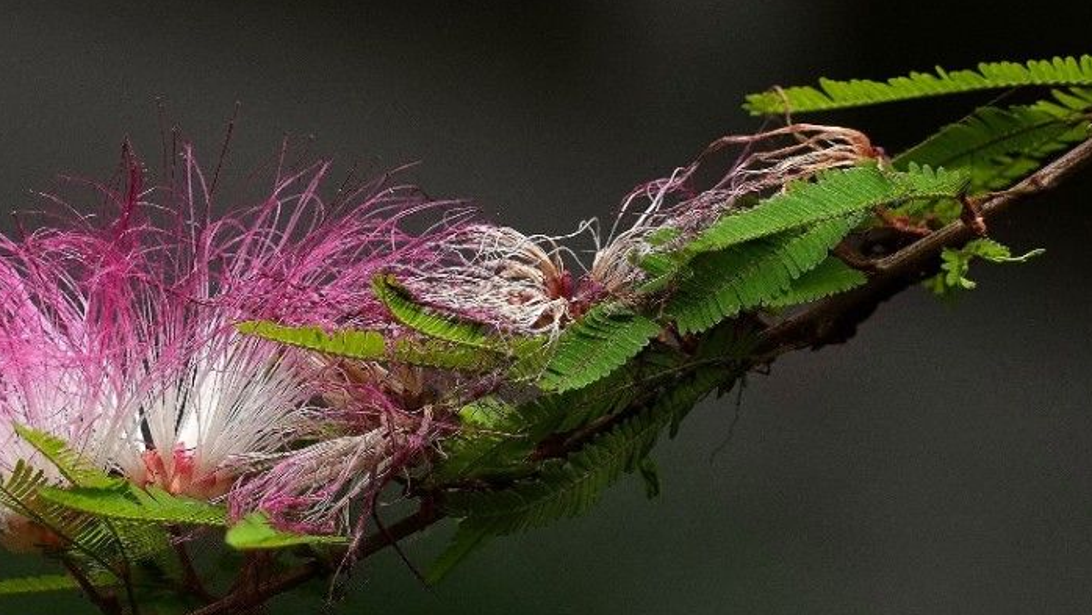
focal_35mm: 420
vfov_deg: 2.9
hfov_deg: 5.1
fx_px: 12164
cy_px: 420
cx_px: 127
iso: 250
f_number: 5.6
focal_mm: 200
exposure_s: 1/100
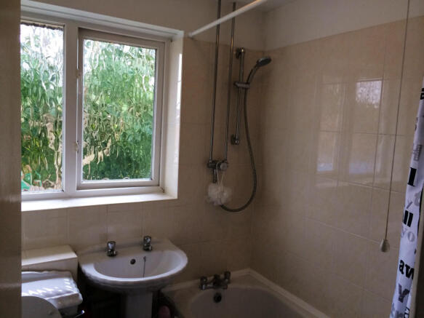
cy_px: 159
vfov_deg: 46.8
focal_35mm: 30
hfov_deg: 60.0
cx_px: 212
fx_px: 367
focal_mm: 4.12
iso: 50
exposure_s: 1/30
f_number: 2.2
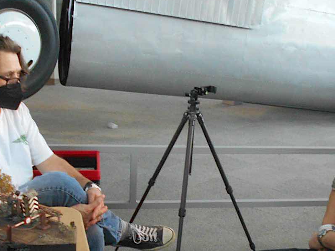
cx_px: 182
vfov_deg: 27.9
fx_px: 503
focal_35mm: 52
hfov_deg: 36.8
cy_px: 165
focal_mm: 4.6
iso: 400
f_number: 3.2
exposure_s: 1/30
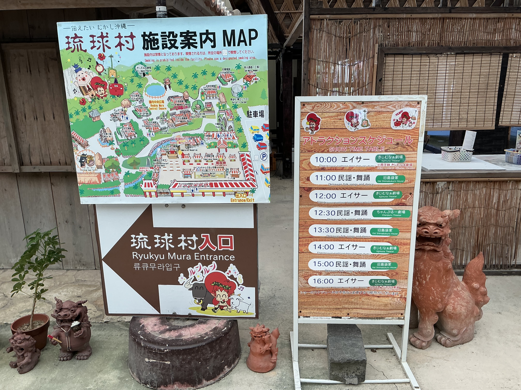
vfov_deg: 49.7
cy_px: 195
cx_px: 260
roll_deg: +0.9
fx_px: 421
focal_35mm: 28
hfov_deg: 63.4
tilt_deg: -15.1
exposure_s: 1/120
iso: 25
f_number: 1.8
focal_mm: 3
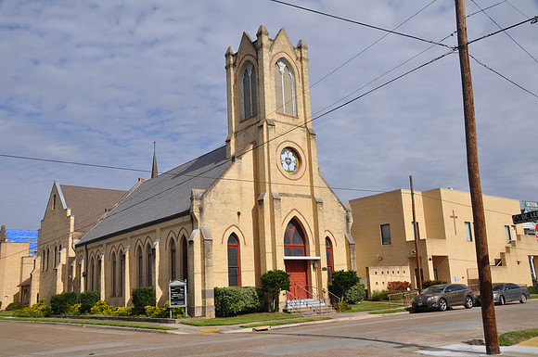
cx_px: 269
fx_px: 537
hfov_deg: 53.2
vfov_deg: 36.8
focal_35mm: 36
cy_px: 178
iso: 200
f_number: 14
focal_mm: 24
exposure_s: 1/200
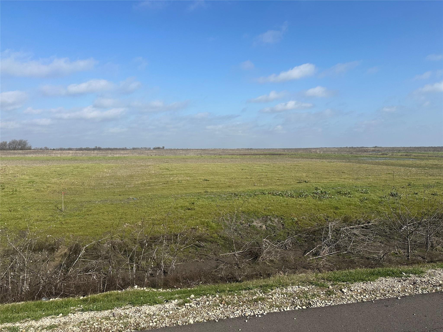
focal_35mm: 24
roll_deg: +0.3
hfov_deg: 71.6
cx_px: 222
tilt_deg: -3.7
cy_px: 166
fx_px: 307
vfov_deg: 56.8
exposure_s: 1/6211
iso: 80
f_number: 1.78
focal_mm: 6.86
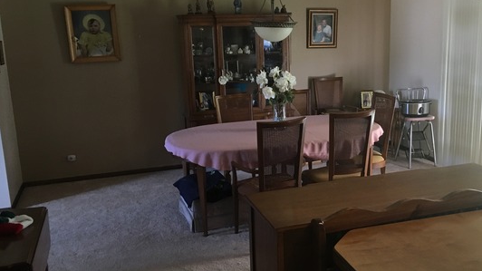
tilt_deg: -10.4
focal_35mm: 38
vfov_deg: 31.2
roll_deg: +1.2
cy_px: 127
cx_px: 289
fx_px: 486
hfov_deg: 52.4
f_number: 2.2
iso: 125
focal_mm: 4.15
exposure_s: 1/30
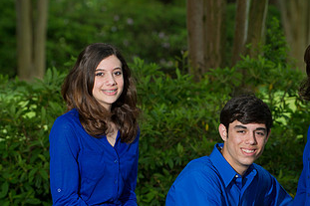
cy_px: 163
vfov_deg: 4.9
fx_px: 2410
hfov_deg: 7.3
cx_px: 265
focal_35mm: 280
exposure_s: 1/200
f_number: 5
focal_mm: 150
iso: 320
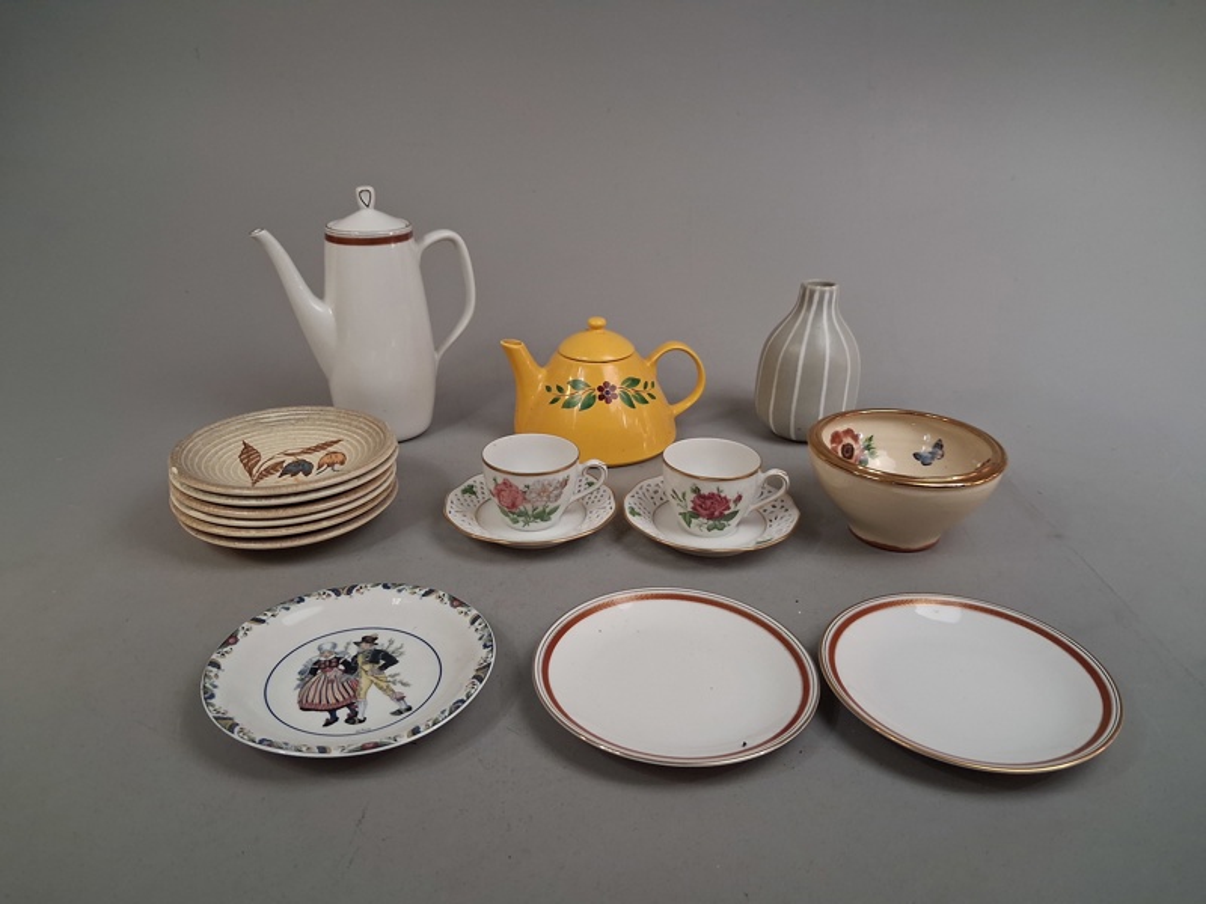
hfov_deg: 65.3
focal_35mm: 27
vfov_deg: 51.4
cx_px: 603
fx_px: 941
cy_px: 452
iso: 320
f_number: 1.8
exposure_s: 1/100
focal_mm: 4
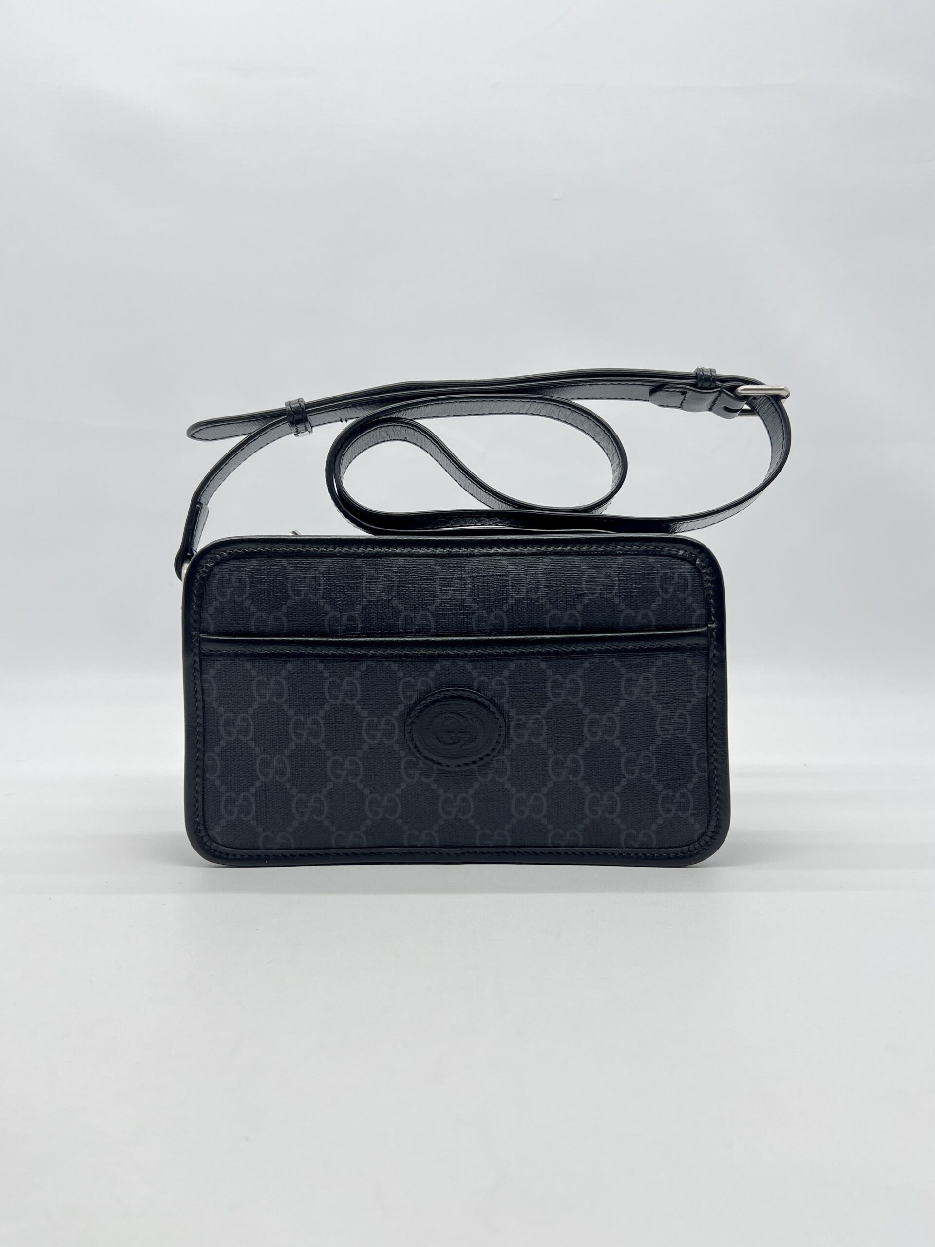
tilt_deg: -2.6
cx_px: 468
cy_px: 624
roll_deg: -0.2
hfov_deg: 53.0
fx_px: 937
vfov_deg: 67.3
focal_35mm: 26
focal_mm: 5.7
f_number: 1.5
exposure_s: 1/129
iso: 32
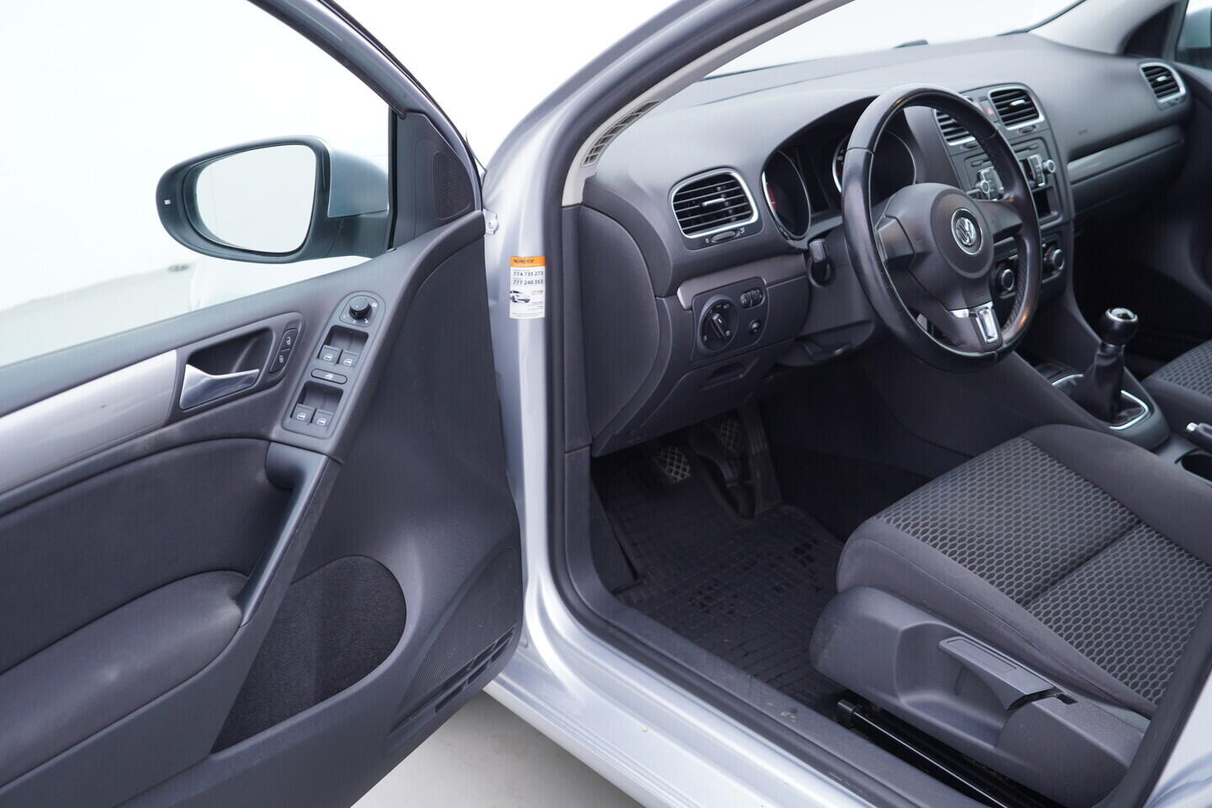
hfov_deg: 53.1
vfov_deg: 36.9
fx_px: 1212
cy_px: 404
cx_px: 606
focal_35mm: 36
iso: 160
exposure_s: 1/40
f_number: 2.8
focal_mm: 24
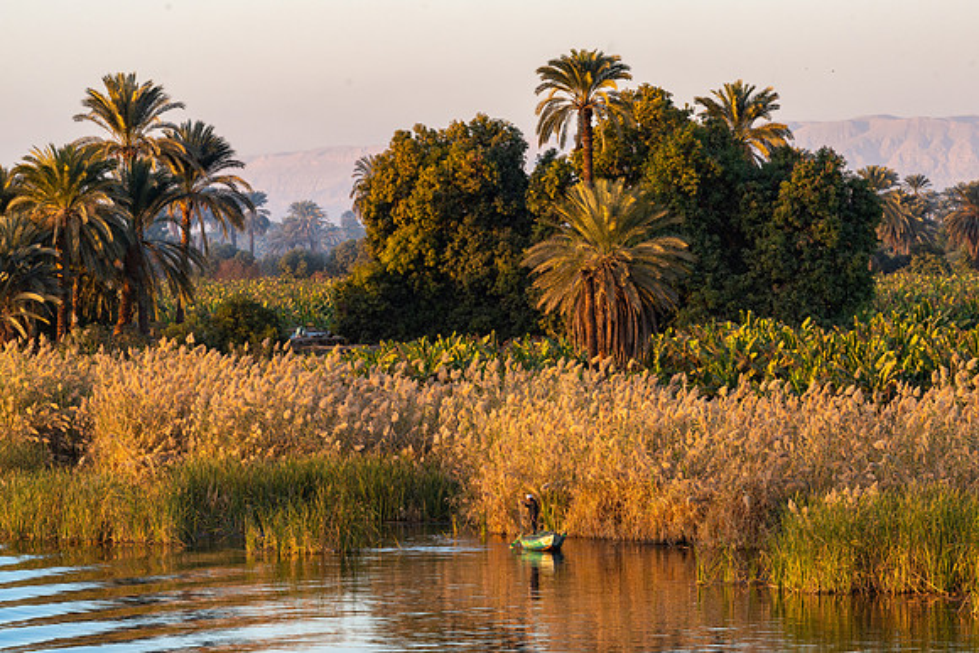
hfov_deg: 9.3
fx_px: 6019
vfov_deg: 6.2
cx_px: 483
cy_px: 292
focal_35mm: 221
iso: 450
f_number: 11
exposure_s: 1/125
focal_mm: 200
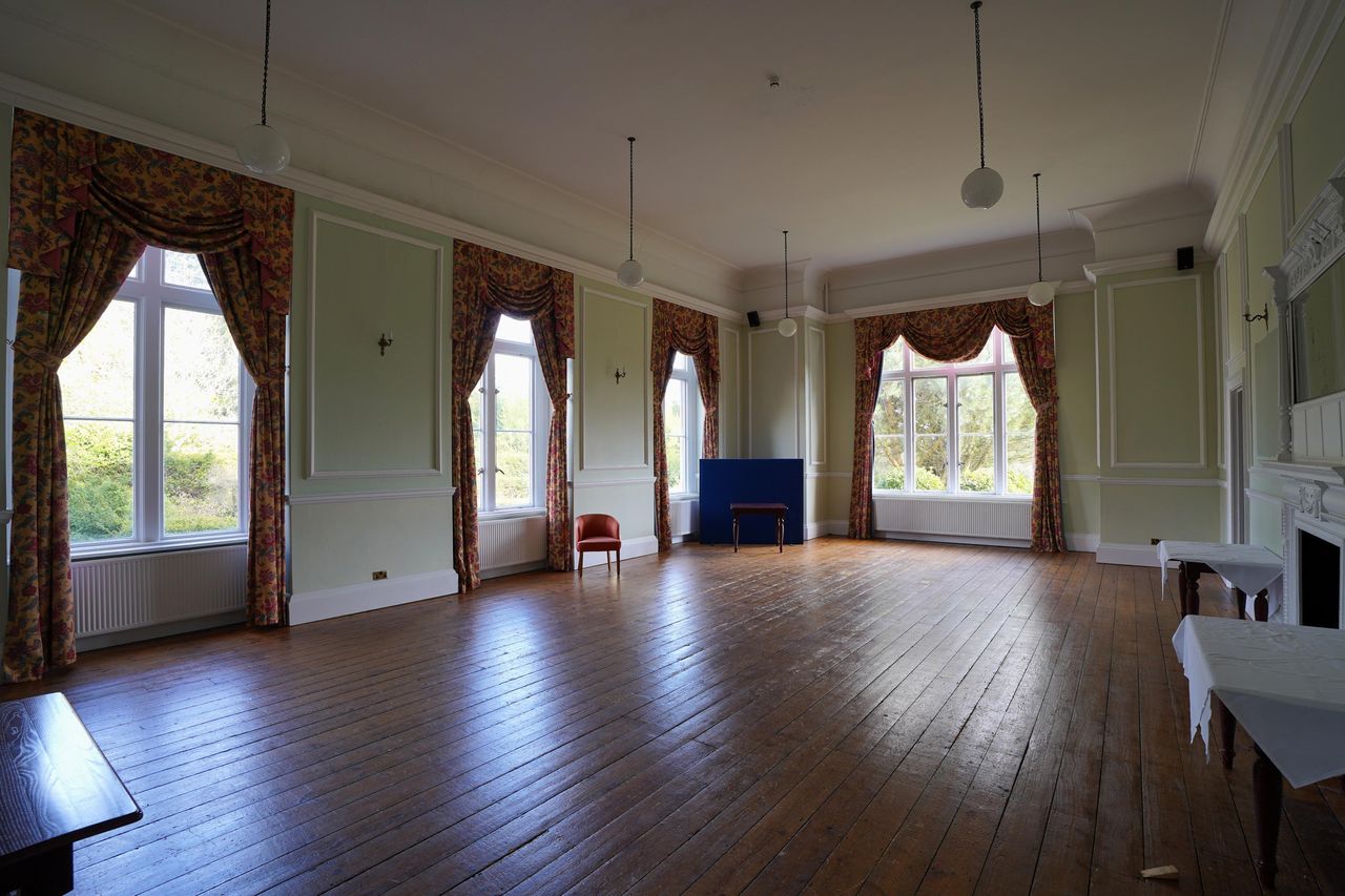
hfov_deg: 96.7
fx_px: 598
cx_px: 672
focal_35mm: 16
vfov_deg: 73.7
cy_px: 448
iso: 100
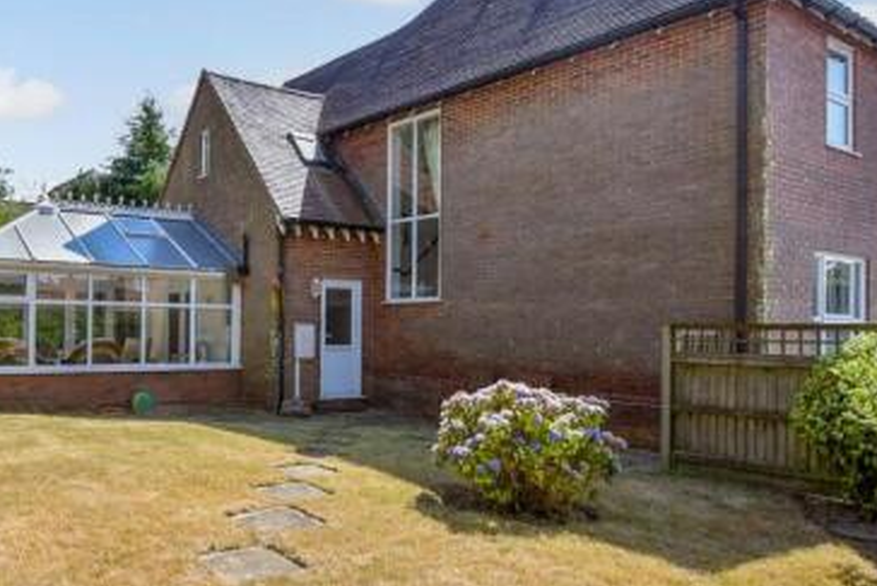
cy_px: 324
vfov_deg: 47.9
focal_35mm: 27
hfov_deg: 63.6
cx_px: 225
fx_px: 658
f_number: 6.3
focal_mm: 10
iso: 160
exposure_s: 1/320
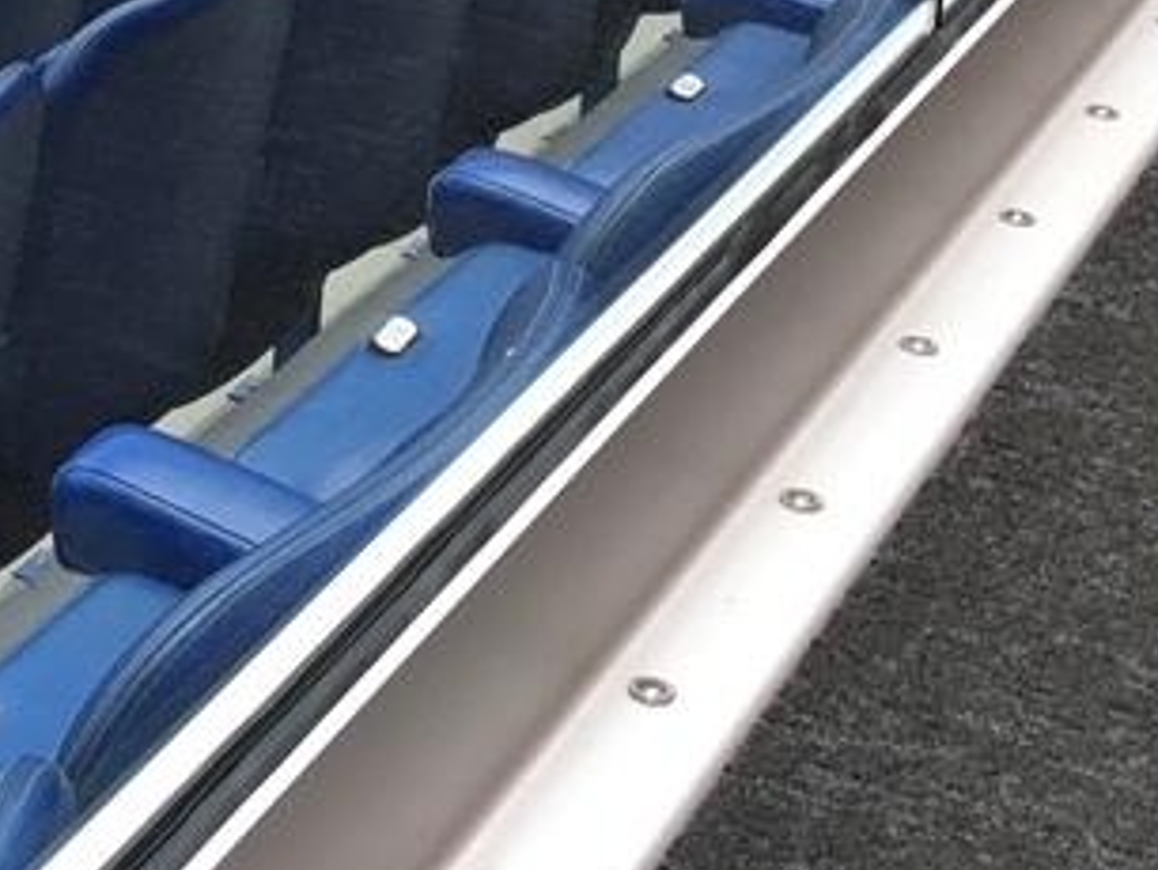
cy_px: -526
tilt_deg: -11.5
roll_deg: -2.8
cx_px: -129
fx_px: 3247
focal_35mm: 97
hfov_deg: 19.3
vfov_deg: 14.1
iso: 64
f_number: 2.2
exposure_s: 1/33
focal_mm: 4.2
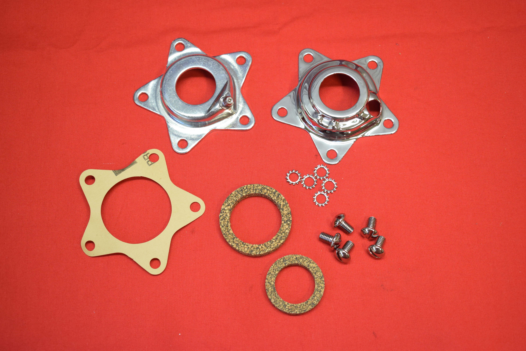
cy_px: 176
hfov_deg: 38.9
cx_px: 263
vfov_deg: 26.5
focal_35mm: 51
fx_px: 745
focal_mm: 34
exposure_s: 1/60
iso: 800
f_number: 5
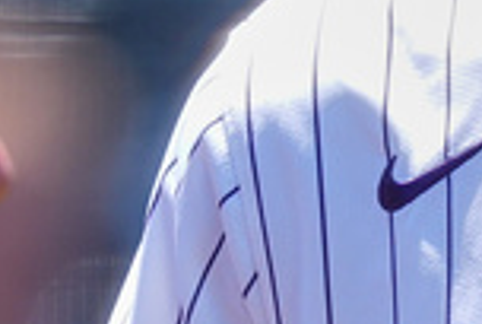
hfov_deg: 0.3
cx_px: 901
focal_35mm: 6053
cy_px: 162
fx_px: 81201
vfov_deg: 0.2
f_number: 4
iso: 200
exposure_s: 1/800
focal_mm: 600
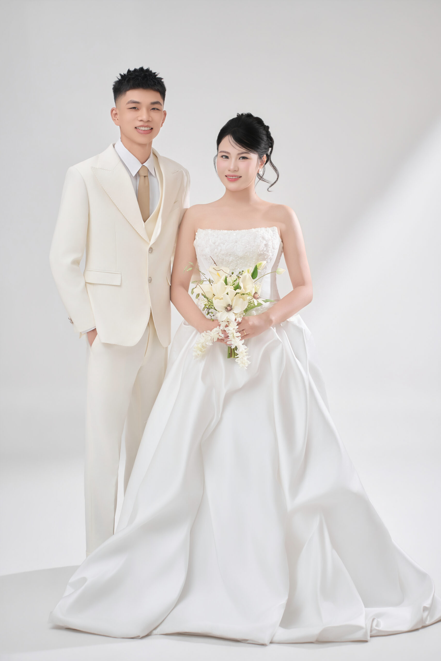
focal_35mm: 85
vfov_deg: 23.9
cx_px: 220
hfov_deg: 16.1
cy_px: 330
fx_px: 1562
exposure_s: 1/160
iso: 640
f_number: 2.8
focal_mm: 85
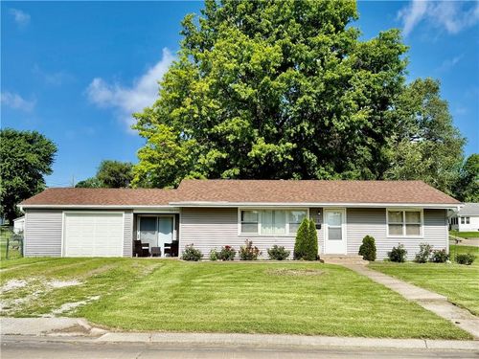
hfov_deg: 71.6
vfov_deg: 56.8
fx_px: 332
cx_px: 240
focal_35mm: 24
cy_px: 180
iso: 80
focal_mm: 6.76
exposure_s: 1/5714
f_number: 1.78
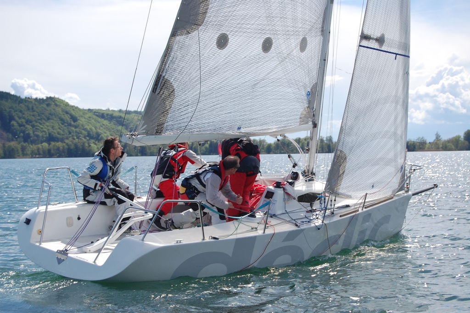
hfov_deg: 24.6
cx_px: 235
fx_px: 1076
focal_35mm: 82
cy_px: 156
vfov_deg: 16.5
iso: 200
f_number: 8
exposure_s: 1/640
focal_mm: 55
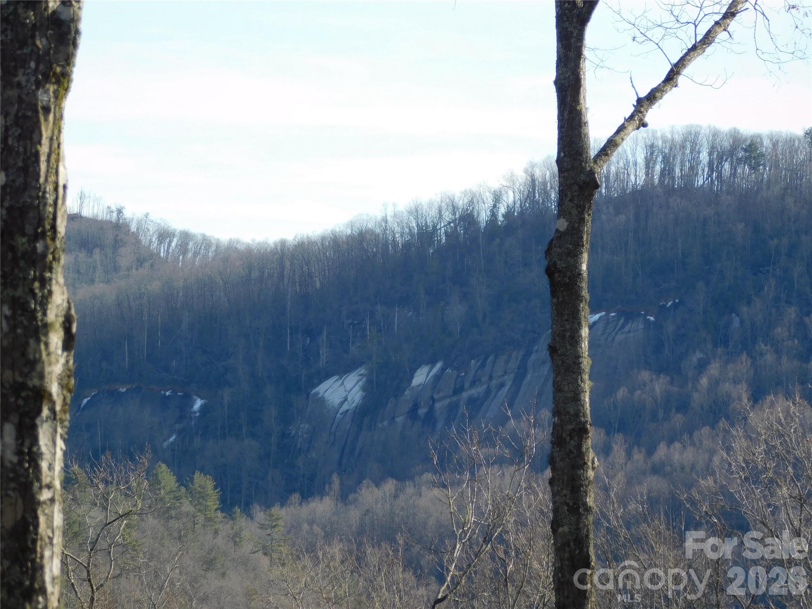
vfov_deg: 6.4
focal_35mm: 232
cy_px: 304
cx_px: 406
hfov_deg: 8.5
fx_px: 5442
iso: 125
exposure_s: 1/250
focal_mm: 41.3
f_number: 5.6
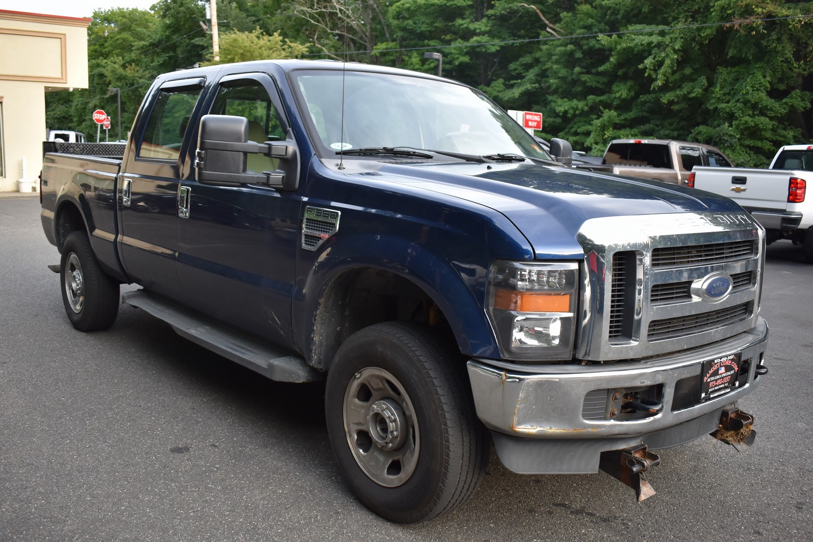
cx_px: 406
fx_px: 745
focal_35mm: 33
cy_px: 271
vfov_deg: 40.0
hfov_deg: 57.2
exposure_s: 1/250
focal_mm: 22
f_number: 3.8
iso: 560
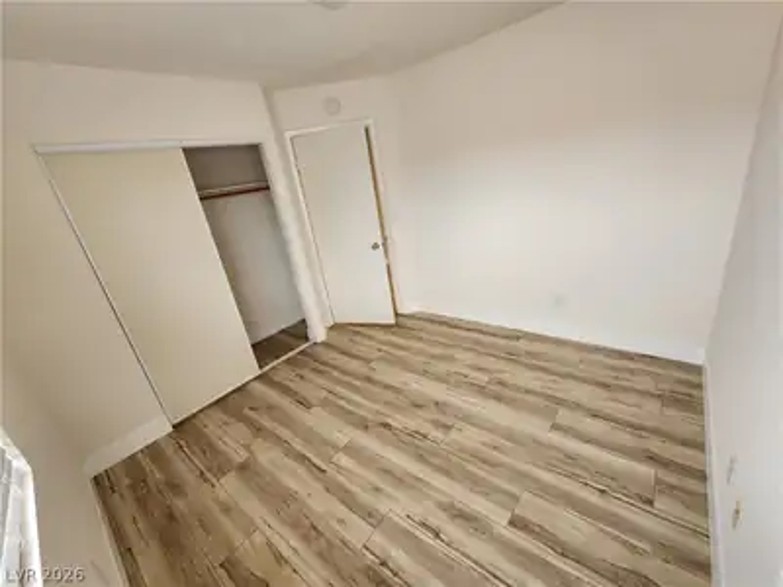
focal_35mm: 13
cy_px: 294
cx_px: 392
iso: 80
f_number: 2.2
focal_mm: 2.2
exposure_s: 1/60
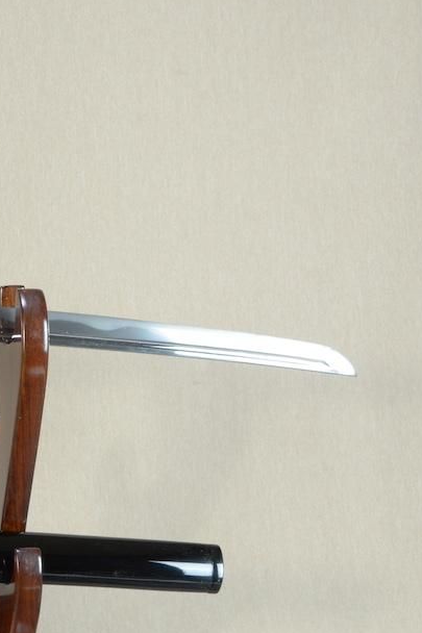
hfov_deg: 16.8
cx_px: -303
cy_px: 389
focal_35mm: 69
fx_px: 1214
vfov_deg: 29.2
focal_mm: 20
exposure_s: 1/2
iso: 400
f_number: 11
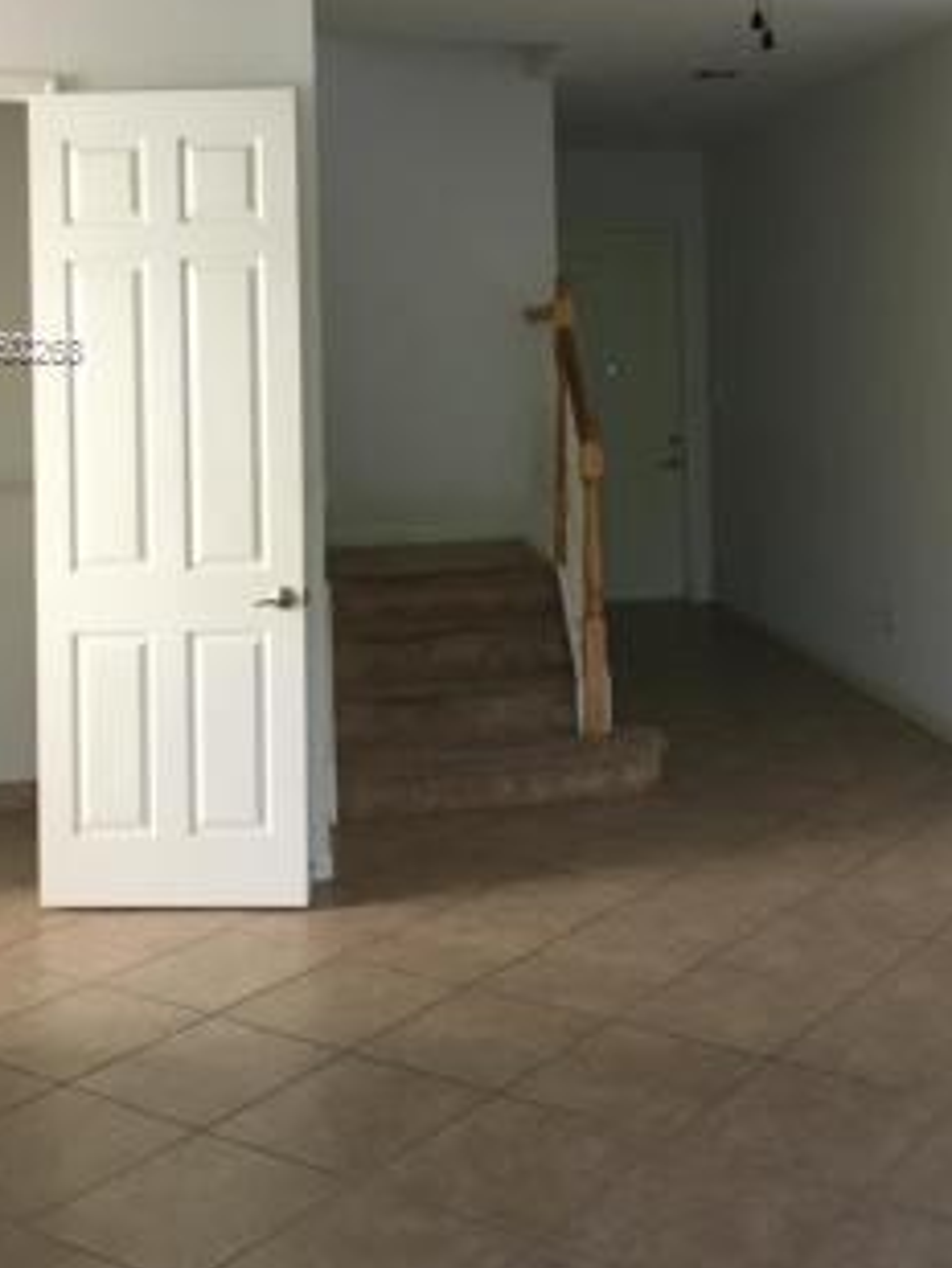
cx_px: 652
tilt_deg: -2.9
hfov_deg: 31.9
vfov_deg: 41.1
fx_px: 1649
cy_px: 349
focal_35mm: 45
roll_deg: +0.2
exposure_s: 1/30
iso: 160
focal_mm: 4.15
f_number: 2.2
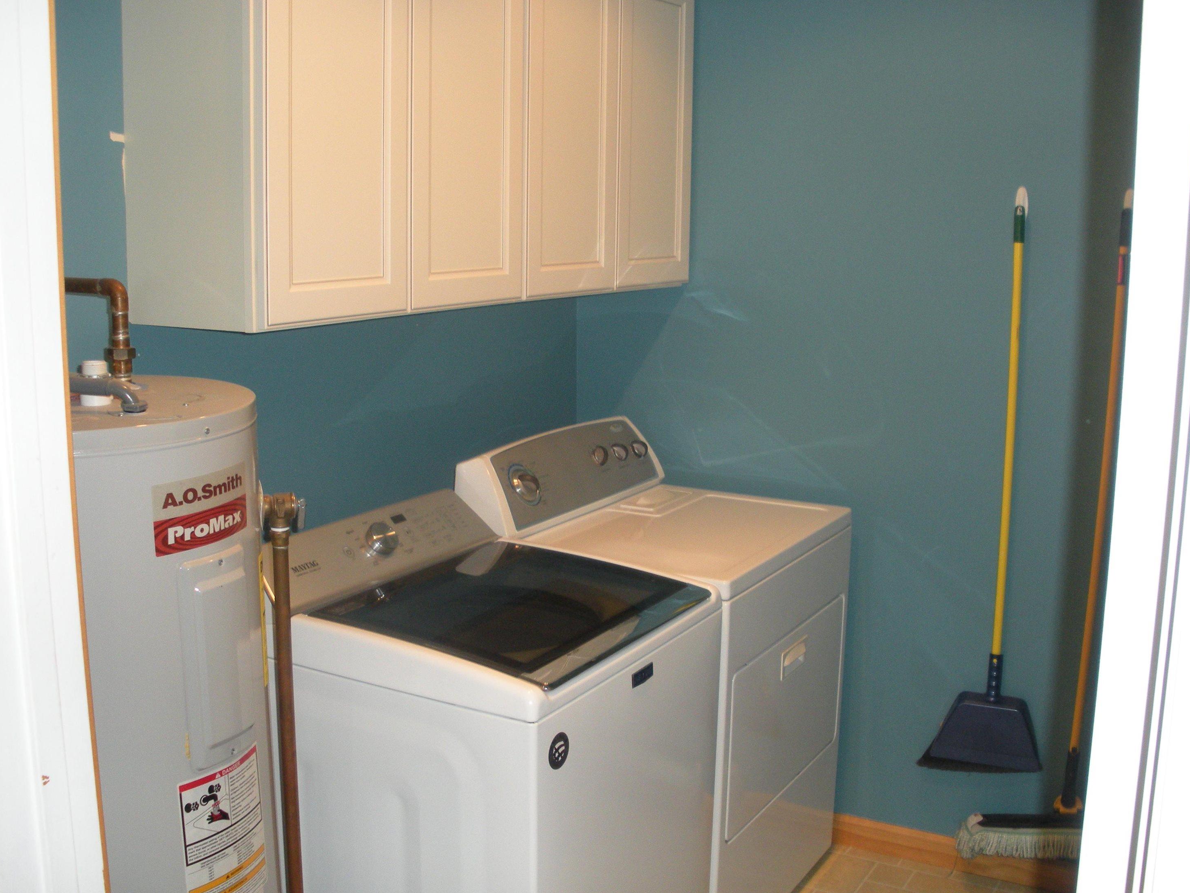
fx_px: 1306
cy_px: 451
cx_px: 624
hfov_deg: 49.0
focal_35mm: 38
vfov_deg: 37.7
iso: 187
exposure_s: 1/30
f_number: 3.5
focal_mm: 6.3
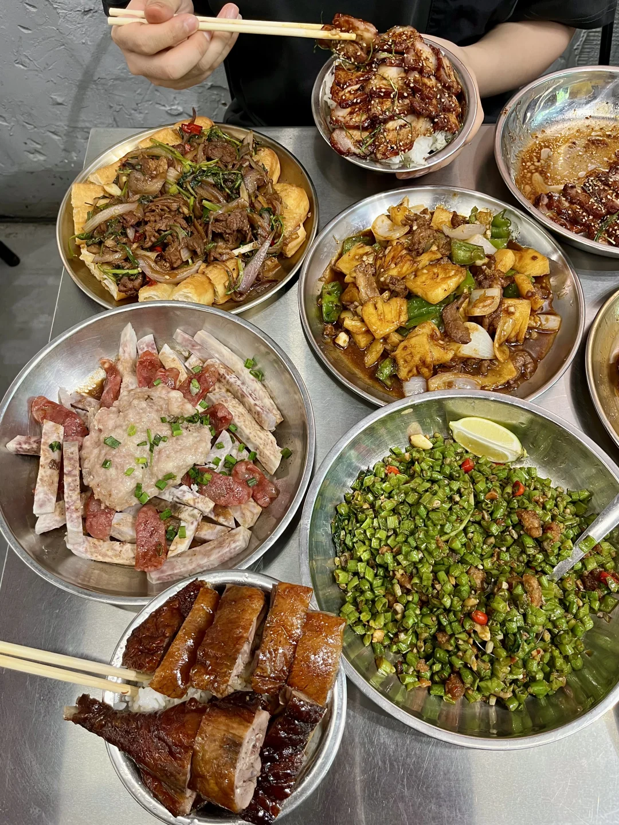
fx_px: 620
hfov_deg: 53.1
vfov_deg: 67.3
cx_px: 310
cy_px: 412
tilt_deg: -62.4
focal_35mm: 26
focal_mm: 5.1
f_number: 1.6
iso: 80
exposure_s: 1/50
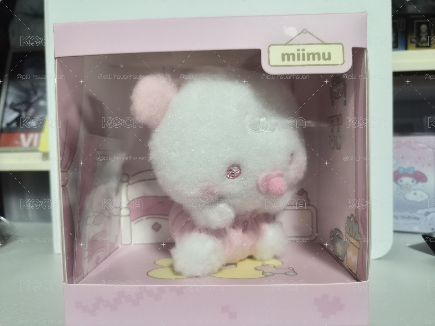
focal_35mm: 23
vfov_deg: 58.9
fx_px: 289
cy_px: 163
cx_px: 218
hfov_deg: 73.9
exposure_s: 1/40
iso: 200
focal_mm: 5.4
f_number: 1.8
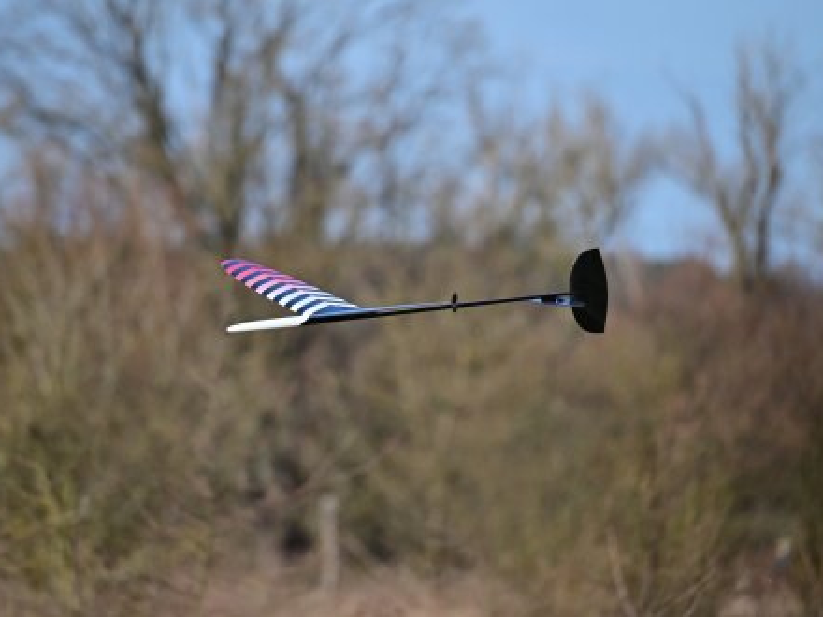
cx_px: 381
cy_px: 308
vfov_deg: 3.4
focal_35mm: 435
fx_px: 10342
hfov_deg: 4.6
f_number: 6.3
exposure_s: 1/2500
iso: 640
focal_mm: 400
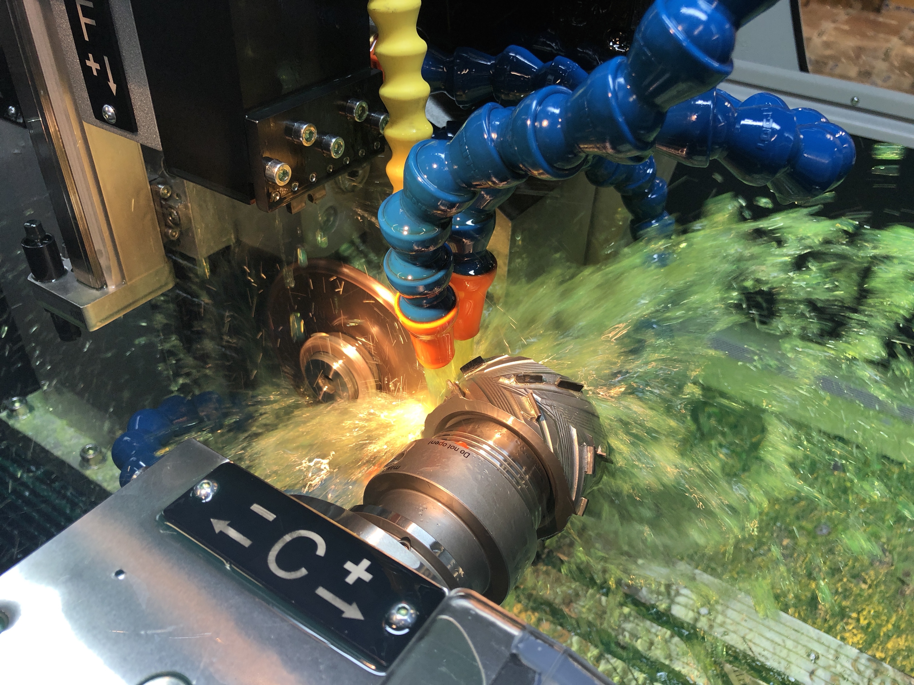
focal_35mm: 28
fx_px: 739
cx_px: 457
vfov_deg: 49.7
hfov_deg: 63.4
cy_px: 342
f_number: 1.8
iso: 40
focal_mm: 4
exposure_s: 1/100
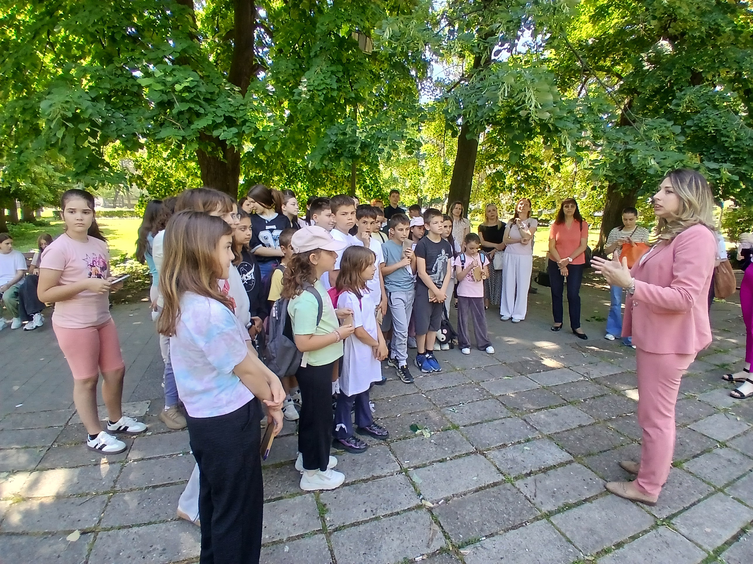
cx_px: 376
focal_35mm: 17
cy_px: 282
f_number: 2.2
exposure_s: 1/100
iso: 80
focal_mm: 1.4
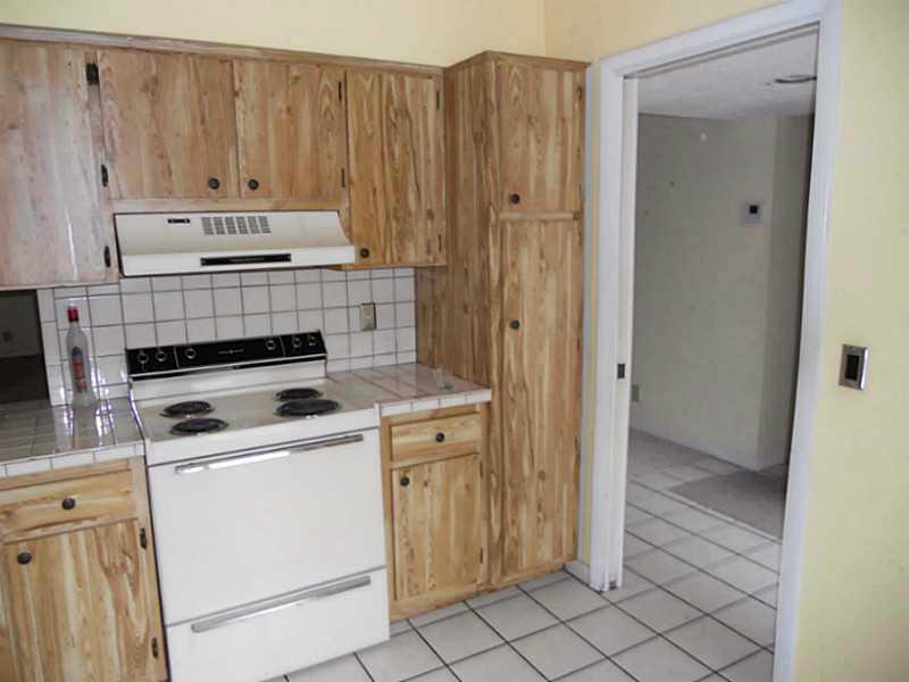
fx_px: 709
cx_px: 454
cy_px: 341
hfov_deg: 65.3
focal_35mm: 27
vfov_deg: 51.4
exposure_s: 1/25
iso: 200
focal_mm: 4.9
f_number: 3.2
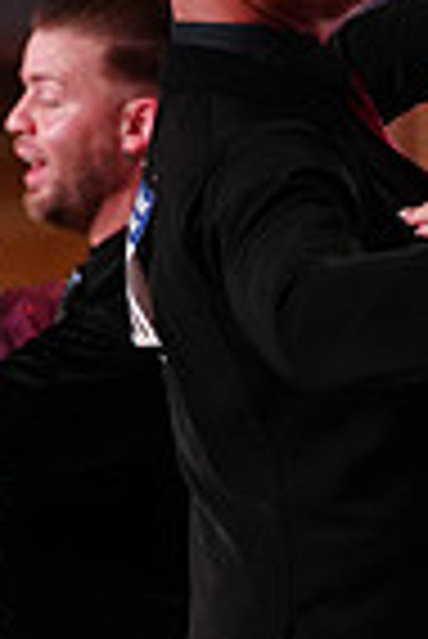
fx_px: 5070
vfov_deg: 7.1
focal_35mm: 285
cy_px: 860
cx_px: 525
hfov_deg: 4.8
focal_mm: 70
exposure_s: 1/640
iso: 2000
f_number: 2.8
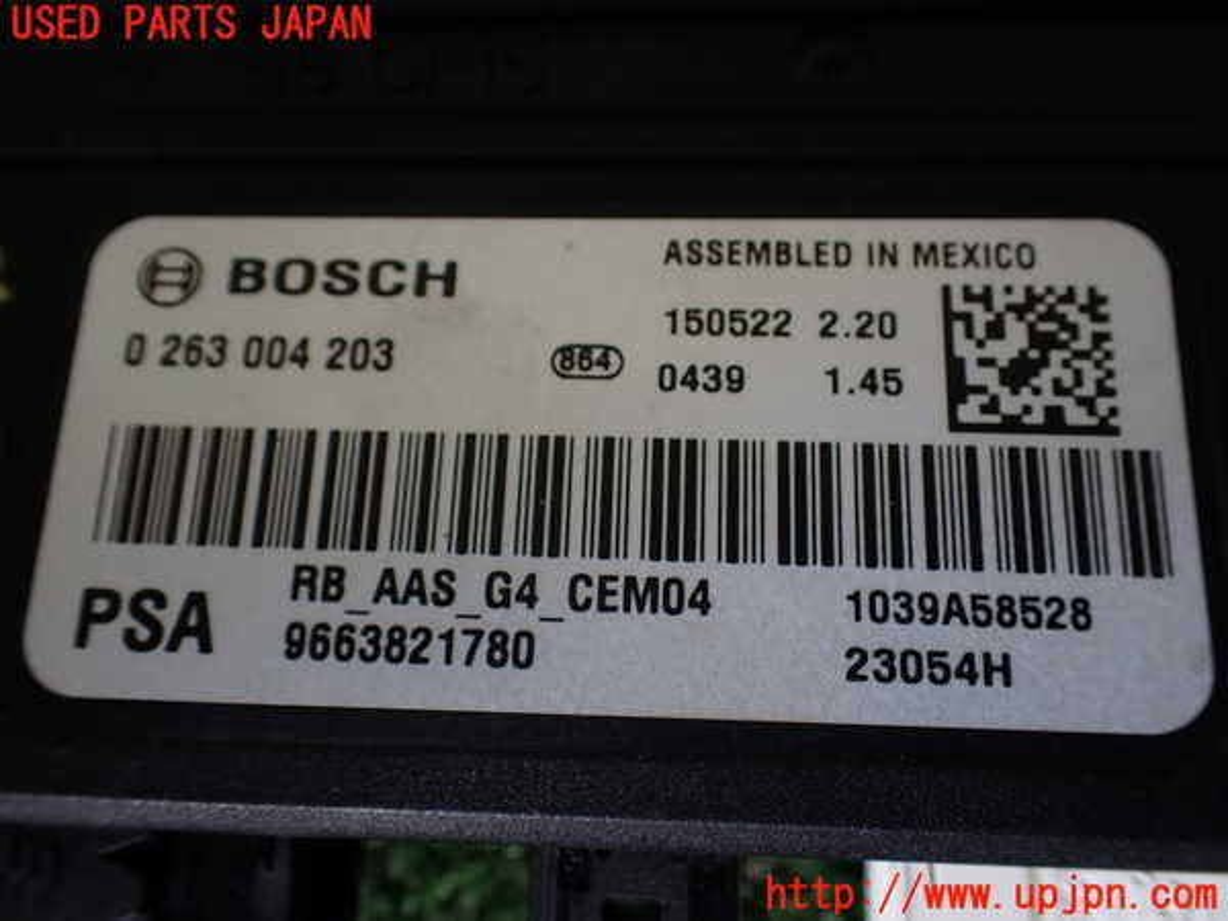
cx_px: 614
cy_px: 460
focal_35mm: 30
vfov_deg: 46.8
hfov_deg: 60.0
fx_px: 1064
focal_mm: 5.4
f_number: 2.3
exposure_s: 1/125
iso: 125
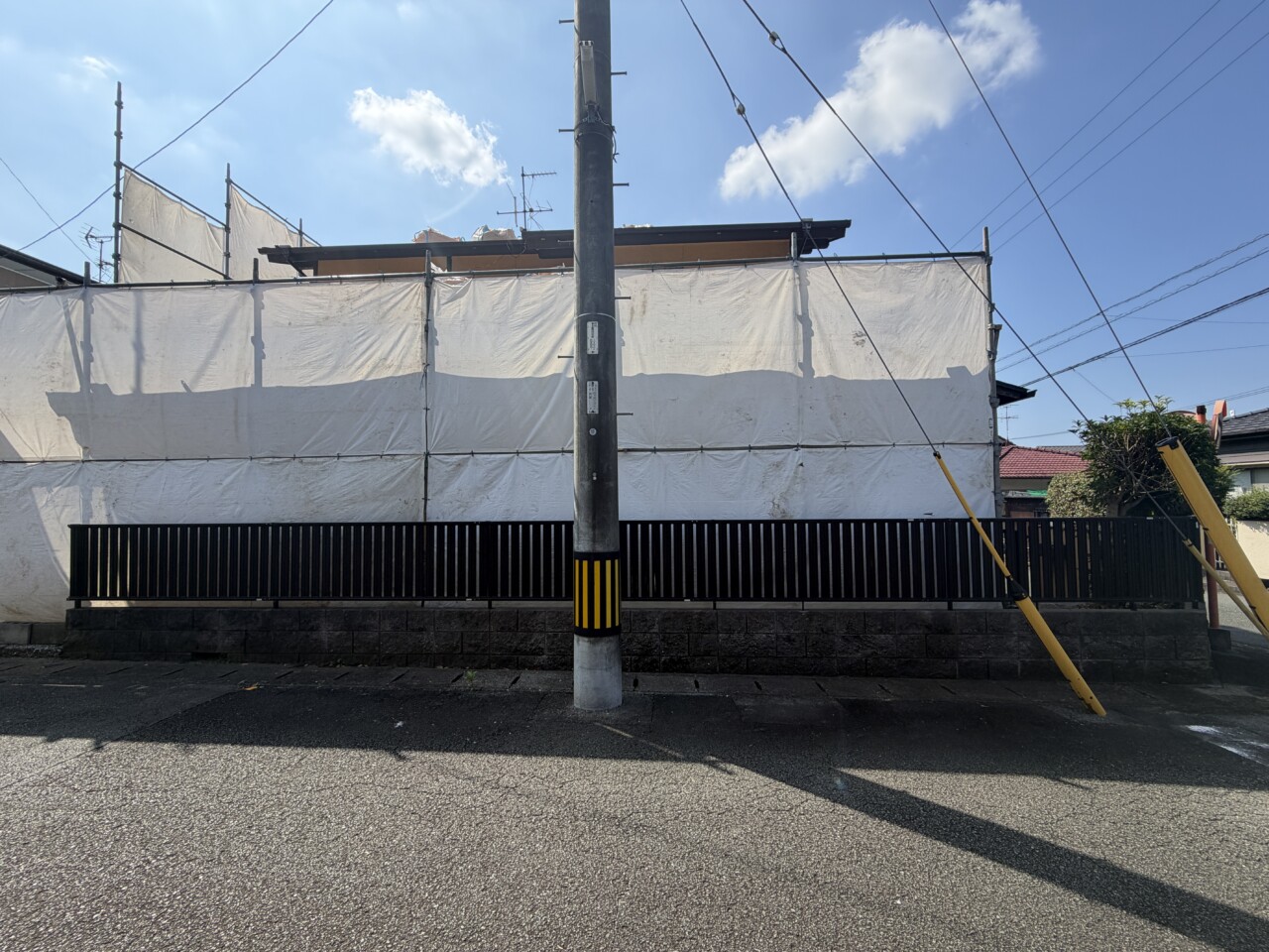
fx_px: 513
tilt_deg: +3.1
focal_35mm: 14
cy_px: 476
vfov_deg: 85.7
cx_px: 634
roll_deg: +1.2
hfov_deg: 102.1
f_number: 2.2
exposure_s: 1/830
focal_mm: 2.22
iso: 25
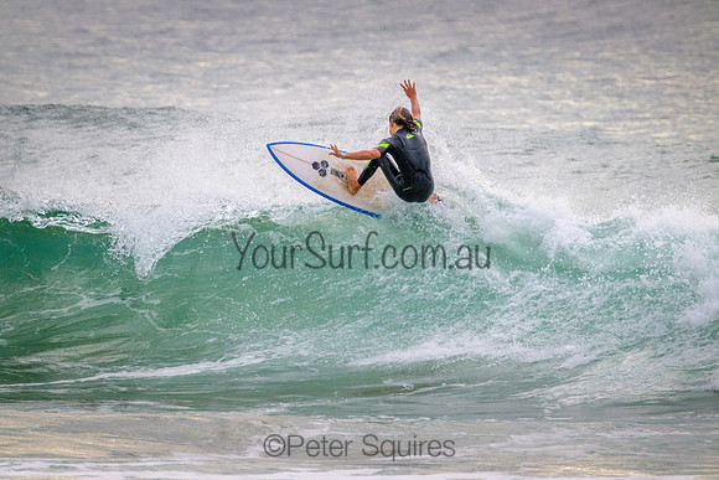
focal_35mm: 800
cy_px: 240
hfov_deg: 2.6
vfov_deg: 1.7
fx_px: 15981
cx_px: 360
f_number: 11
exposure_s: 1/2000
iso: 2000
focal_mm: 800
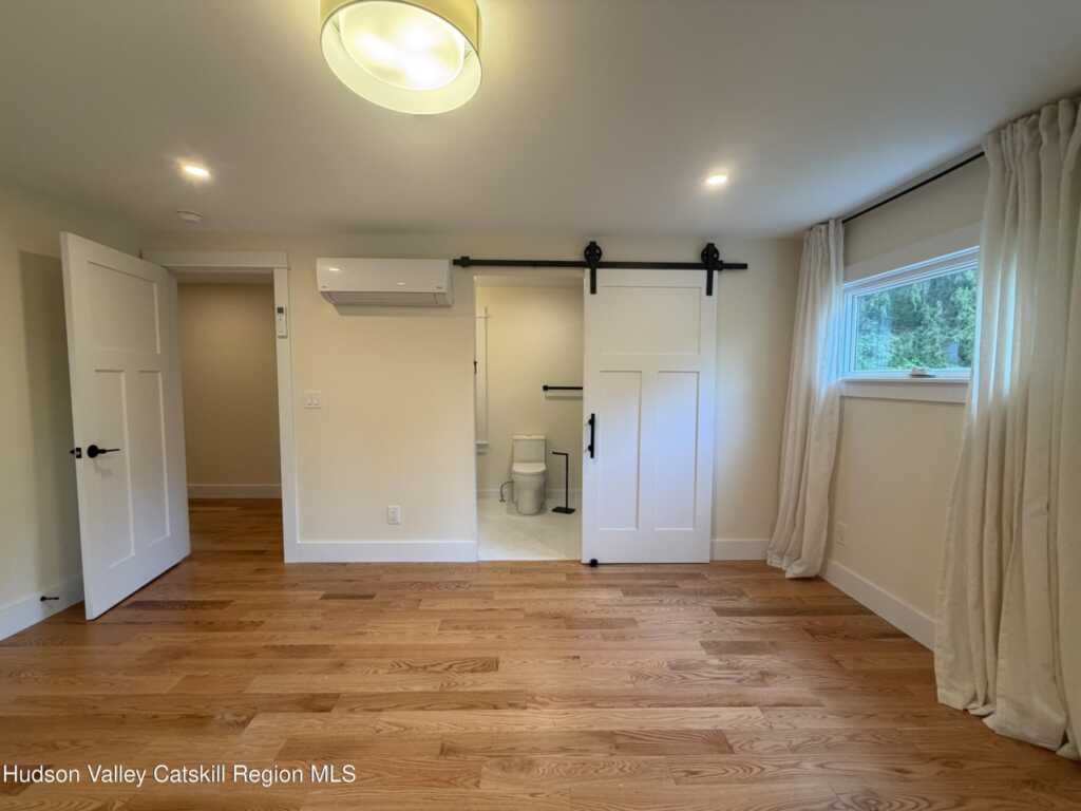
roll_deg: +0.3
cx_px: 540
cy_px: 406
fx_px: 437
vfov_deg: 85.7
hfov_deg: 102.1
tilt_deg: -4.0
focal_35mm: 14
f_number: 2.2
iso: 200
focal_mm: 2.22
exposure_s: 1/120
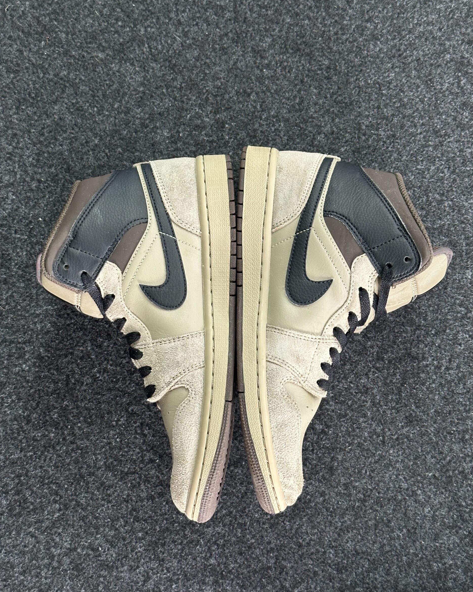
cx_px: 238
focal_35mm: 51
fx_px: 893
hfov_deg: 29.7
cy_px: 315
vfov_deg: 36.6
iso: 250
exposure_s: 1/51
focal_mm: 6.86
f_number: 1.78
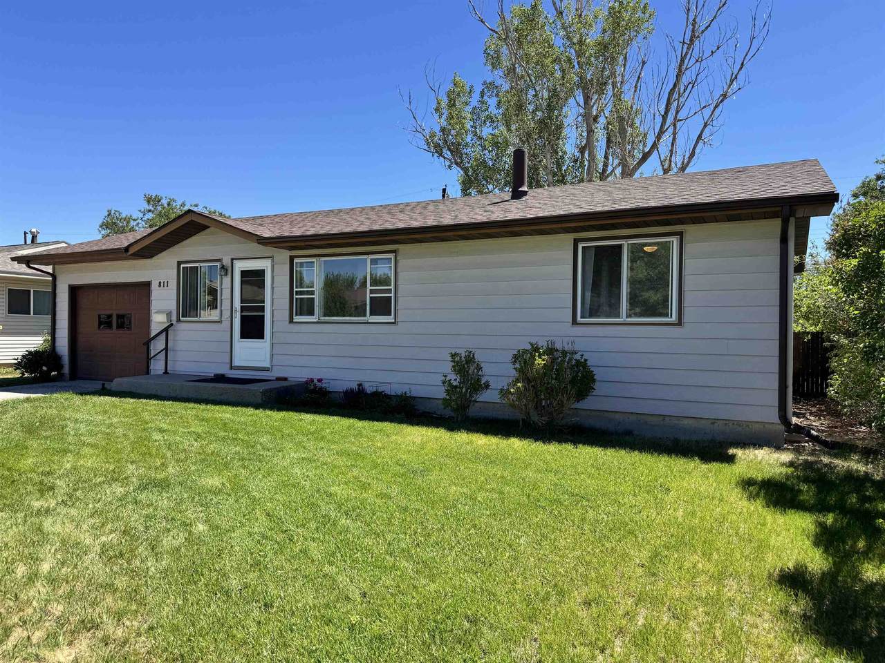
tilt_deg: -1.1
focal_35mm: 24
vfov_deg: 56.8
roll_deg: -1.2
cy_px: 332
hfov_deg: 71.6
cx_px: 442
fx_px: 614
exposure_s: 1/2331
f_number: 1.78
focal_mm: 6.76
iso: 80
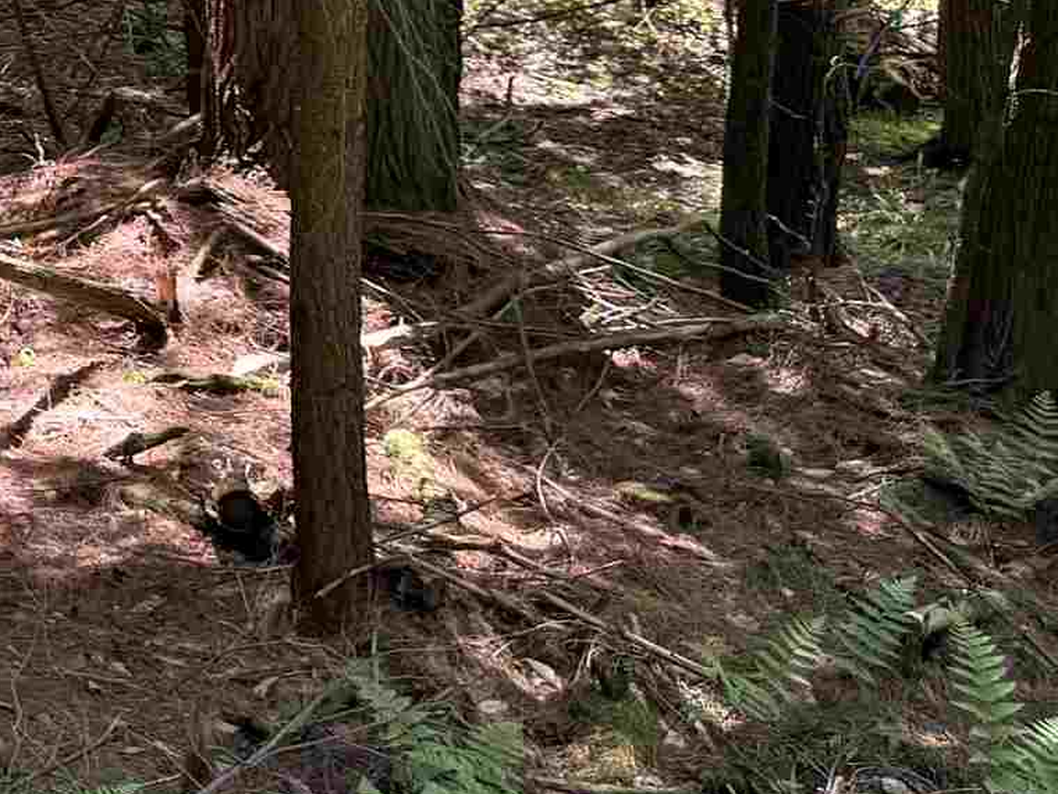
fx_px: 2965
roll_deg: -0.6
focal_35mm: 97
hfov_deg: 16.8
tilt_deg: -8.2
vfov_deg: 13.8
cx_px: -835
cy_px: -592
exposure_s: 1/121
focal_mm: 6.76
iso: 100
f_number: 1.78
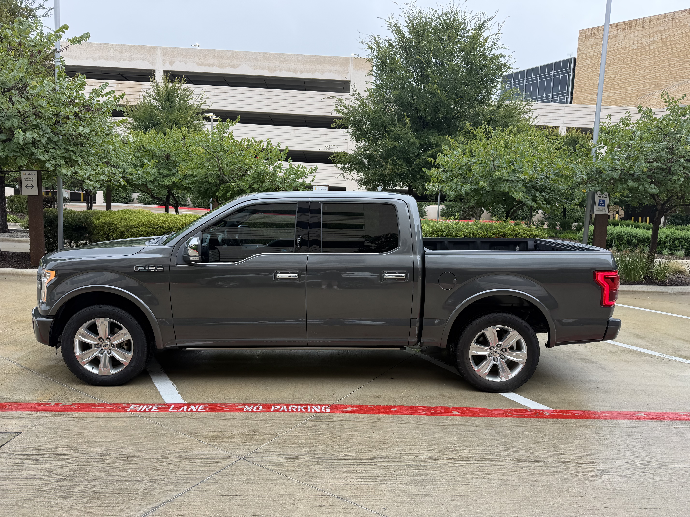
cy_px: 258
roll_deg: -2.3
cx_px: 345
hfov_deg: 71.6
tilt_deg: -7.5
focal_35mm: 24
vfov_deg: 56.8
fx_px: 478
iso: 80
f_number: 1.78
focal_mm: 6.76
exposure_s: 1/478
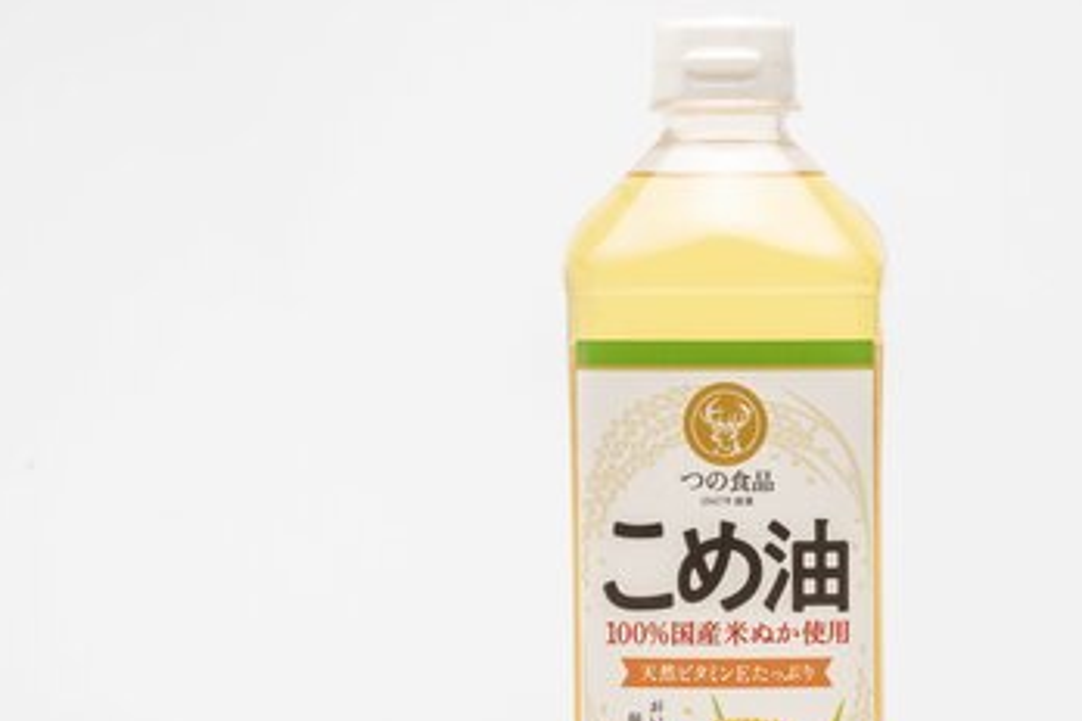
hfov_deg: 10.5
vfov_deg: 7.0
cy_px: 496
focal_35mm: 196
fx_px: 5890
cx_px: 720
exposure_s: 1/125
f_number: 16
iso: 100
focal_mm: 105
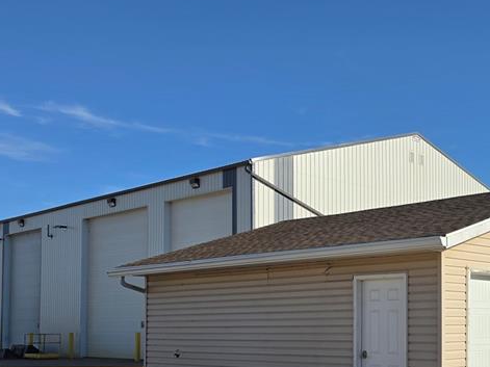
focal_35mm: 50
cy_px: 299
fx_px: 708
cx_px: 441
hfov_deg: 35.9
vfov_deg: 28.4
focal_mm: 6.5
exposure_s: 1/7939
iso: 50
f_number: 1.4
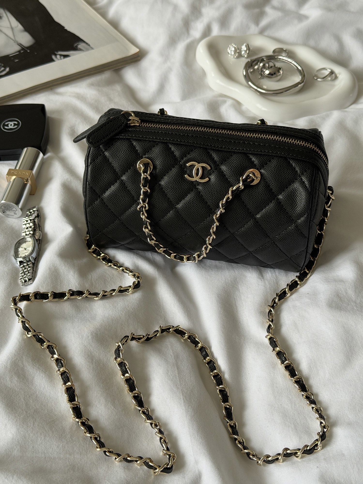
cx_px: 182
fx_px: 671
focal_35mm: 48
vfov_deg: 39.7
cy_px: 242
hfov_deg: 30.3
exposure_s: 1/65
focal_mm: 6.76
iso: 100
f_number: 1.78
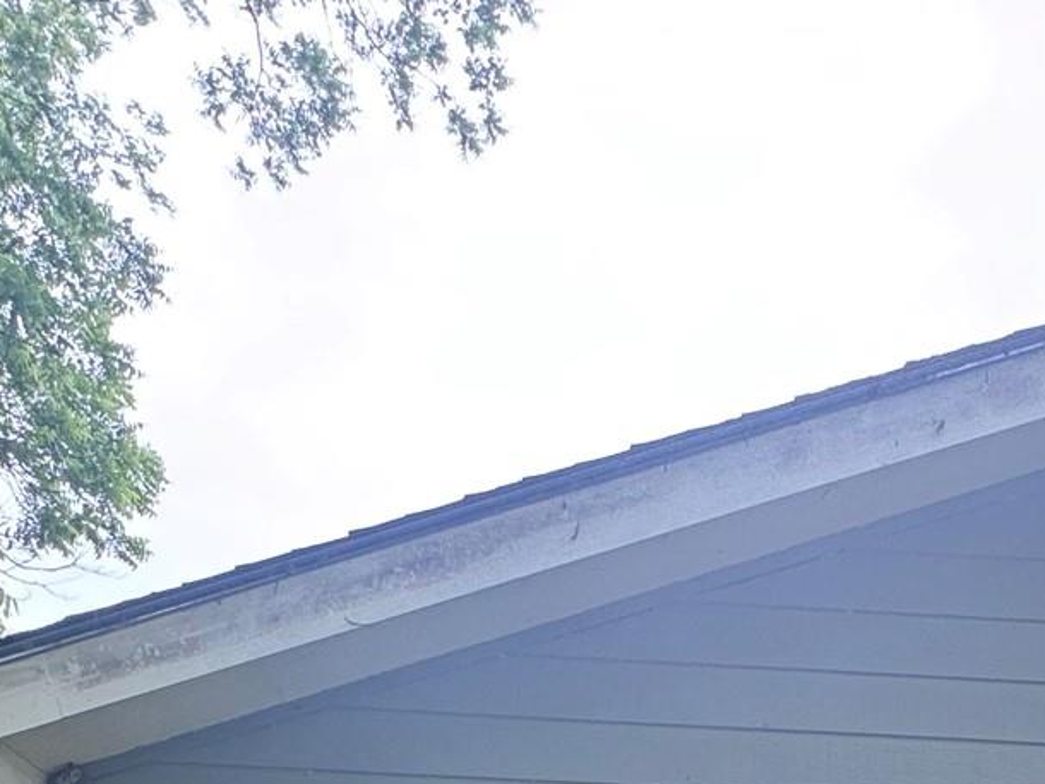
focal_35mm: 47
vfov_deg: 23.6
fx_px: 1419
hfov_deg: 39.9
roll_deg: -2.7
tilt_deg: +0.6
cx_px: 701
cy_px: 1219
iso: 100
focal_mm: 2.22
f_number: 2.2
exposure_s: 1/99
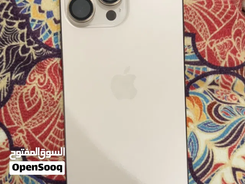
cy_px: 92
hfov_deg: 67.3
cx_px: 122
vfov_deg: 53.1
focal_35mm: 26
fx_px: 184
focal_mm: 5.7
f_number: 1.5
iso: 160
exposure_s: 1/50
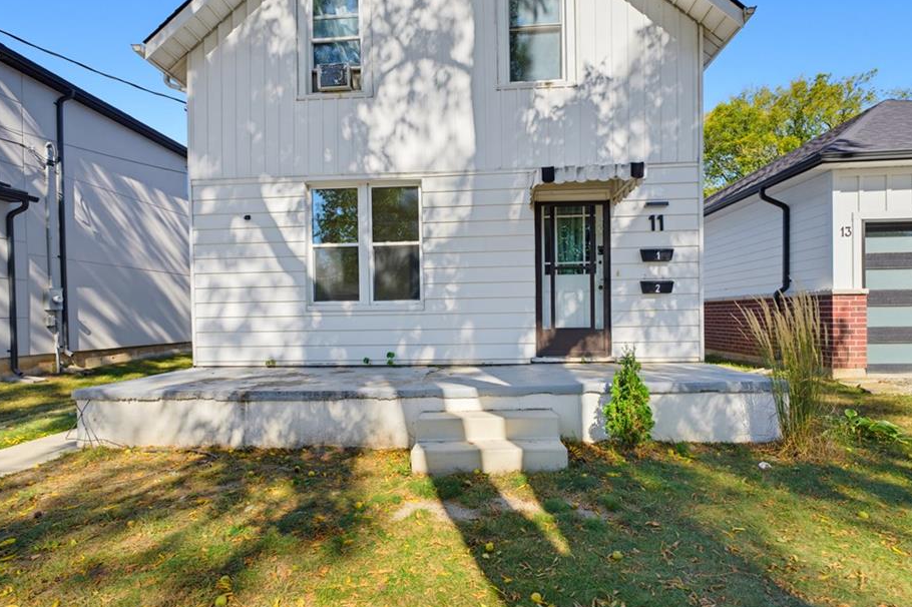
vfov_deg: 67.3
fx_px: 456
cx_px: 453
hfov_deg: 90.0
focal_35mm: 18
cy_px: 322
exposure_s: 1/160
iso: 400
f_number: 8
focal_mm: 16
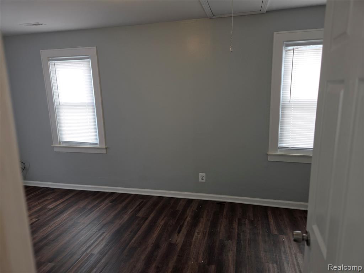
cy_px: 136
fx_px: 242
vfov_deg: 58.9
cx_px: 182
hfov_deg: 73.9
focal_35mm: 23
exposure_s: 1/120
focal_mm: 5.4
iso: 40
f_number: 1.8
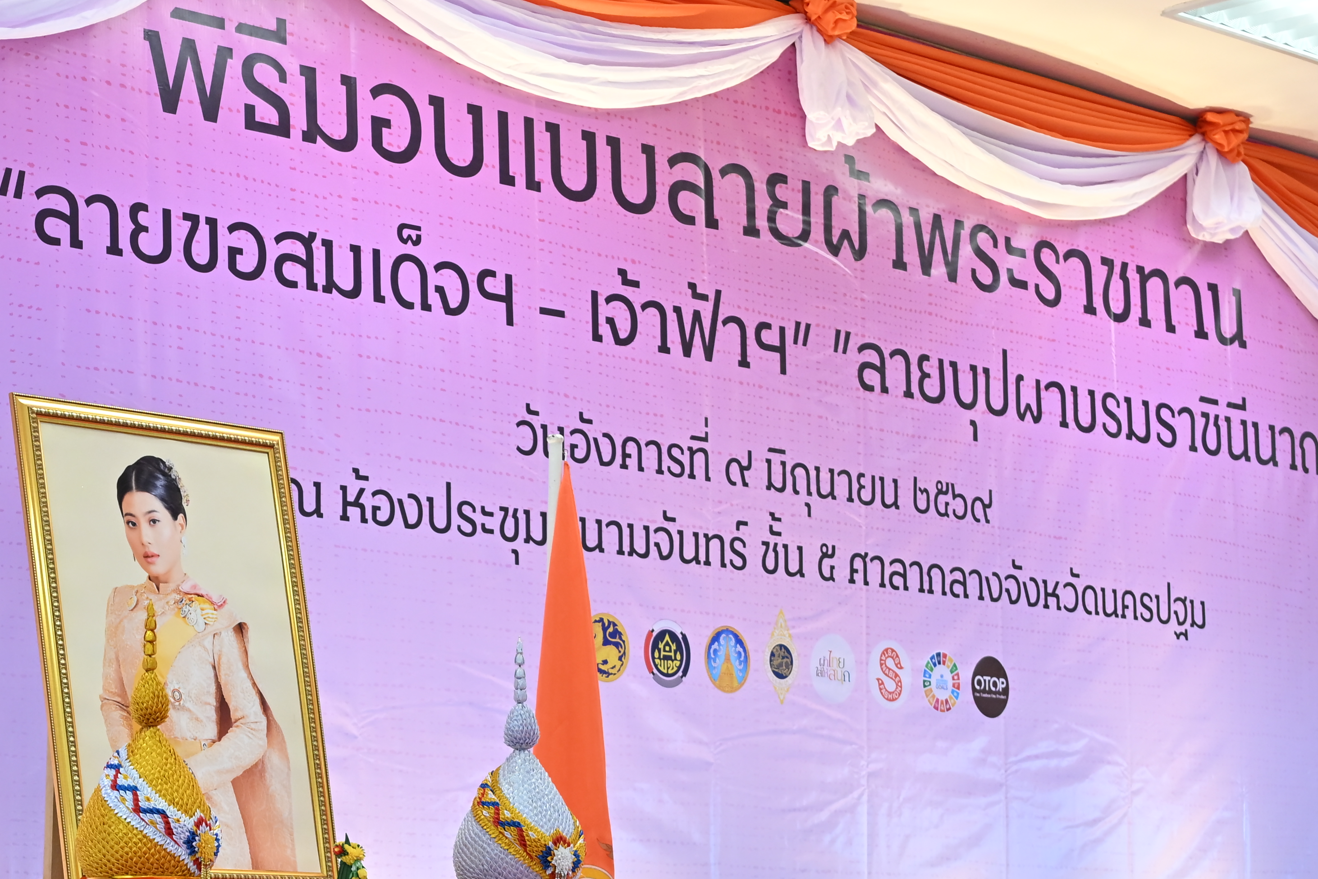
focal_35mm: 91
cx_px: 388
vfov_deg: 14.9
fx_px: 3332
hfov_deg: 22.2
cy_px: 755
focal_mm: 44
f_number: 4
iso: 1000
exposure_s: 1/250
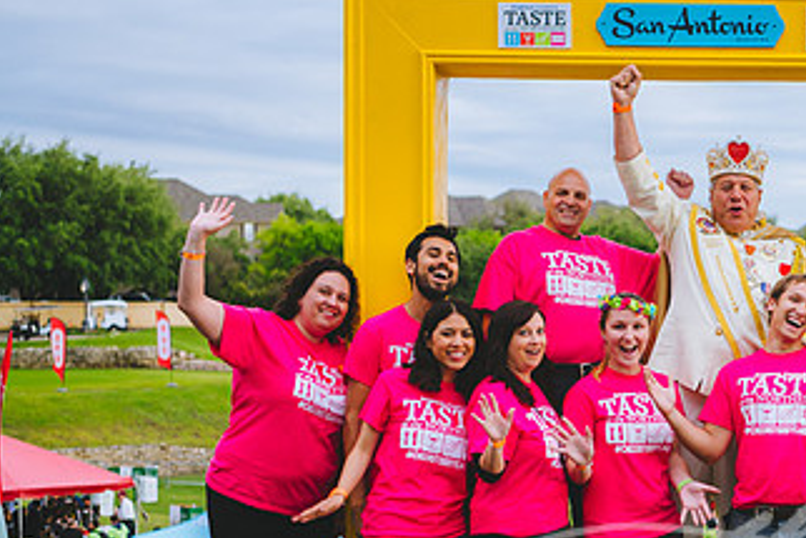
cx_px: 723
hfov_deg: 22.1
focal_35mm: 90
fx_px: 2016
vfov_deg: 15.2
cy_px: 339
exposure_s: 1/200
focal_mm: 50
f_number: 2.8
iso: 64
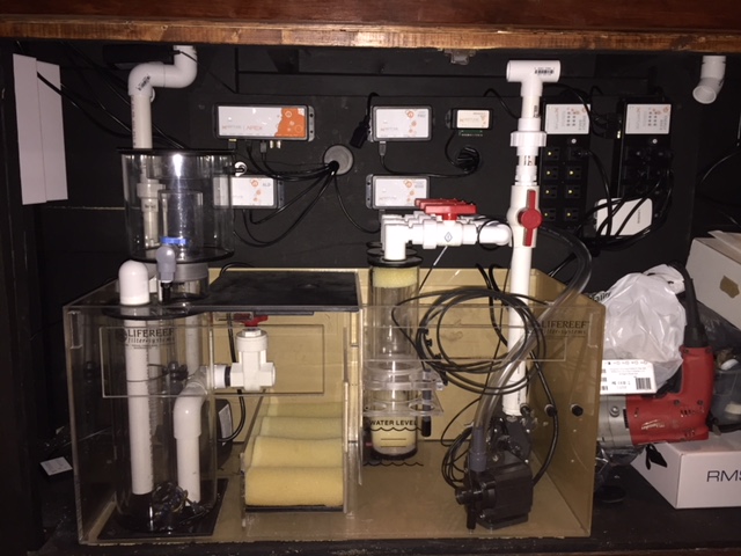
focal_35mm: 29
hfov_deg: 61.7
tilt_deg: -11.2
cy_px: 278
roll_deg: -0.9
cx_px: 370
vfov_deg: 48.2
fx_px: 621
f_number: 2.2
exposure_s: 1/16
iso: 200
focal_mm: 4.15
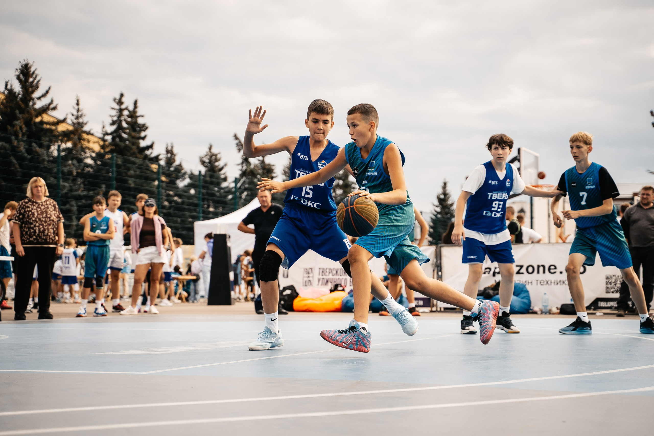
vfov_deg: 20.6
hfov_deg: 30.5
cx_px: 327
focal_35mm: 66
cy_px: 218
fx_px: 1199
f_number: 3.5
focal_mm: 66
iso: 320
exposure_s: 1/3200
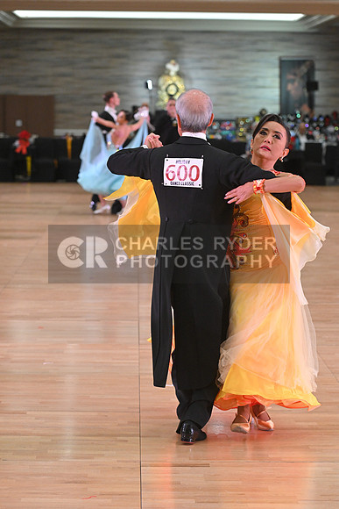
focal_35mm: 110
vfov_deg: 18.6
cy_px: 254
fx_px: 1553
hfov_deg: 12.5
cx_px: 170
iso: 3200
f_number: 5
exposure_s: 1/400
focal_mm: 110
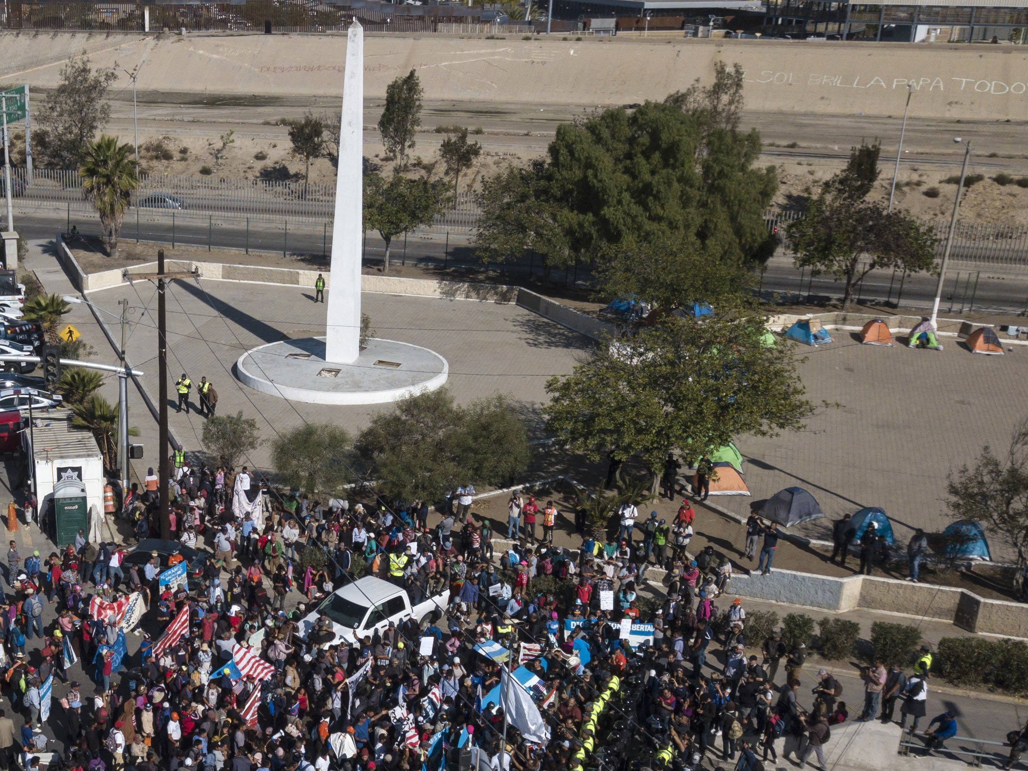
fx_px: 1425
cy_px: 567
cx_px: 222
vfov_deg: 29.8
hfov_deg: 38.3
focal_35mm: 48
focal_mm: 4.7
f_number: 2.2
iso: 100
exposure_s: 1/4000
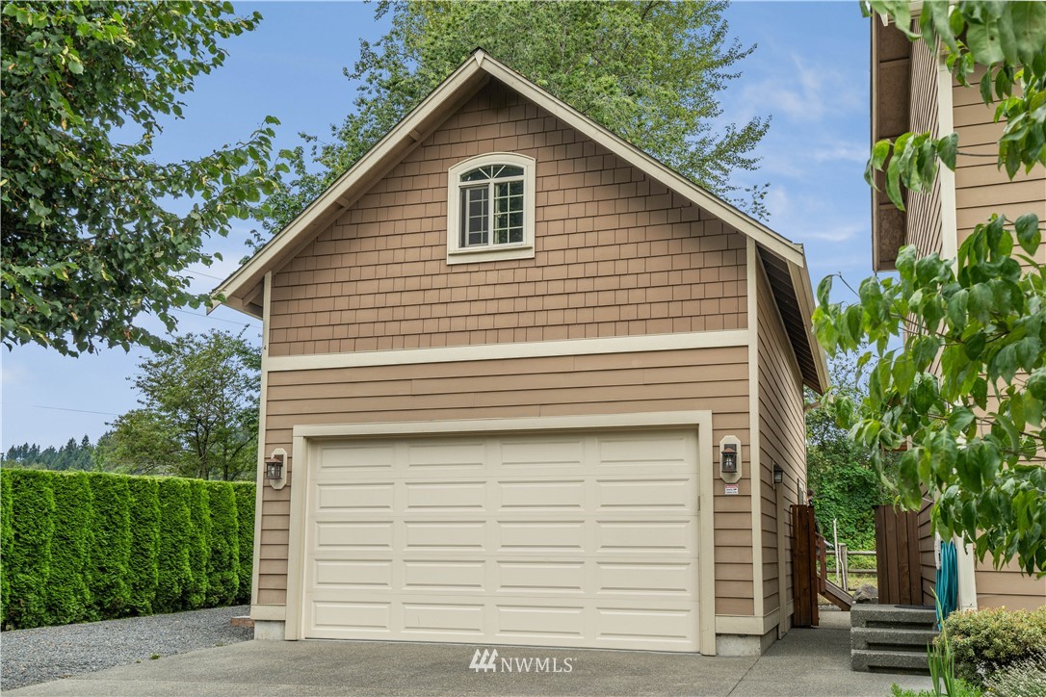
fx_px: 930
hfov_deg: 58.7
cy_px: 348
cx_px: 523
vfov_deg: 41.1
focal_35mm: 32
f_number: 6.3
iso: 125
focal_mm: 32
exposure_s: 1/40
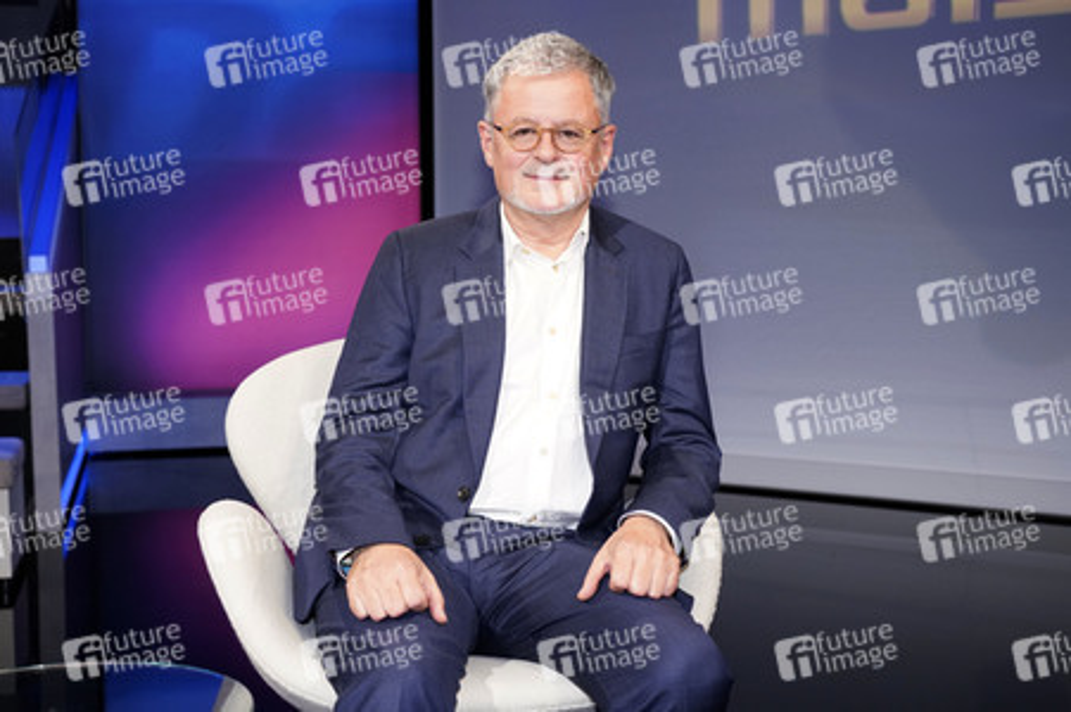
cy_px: 356
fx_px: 1249
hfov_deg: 46.4
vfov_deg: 31.8
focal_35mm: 42
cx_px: 536
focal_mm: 42
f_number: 5
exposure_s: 1/125
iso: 2000
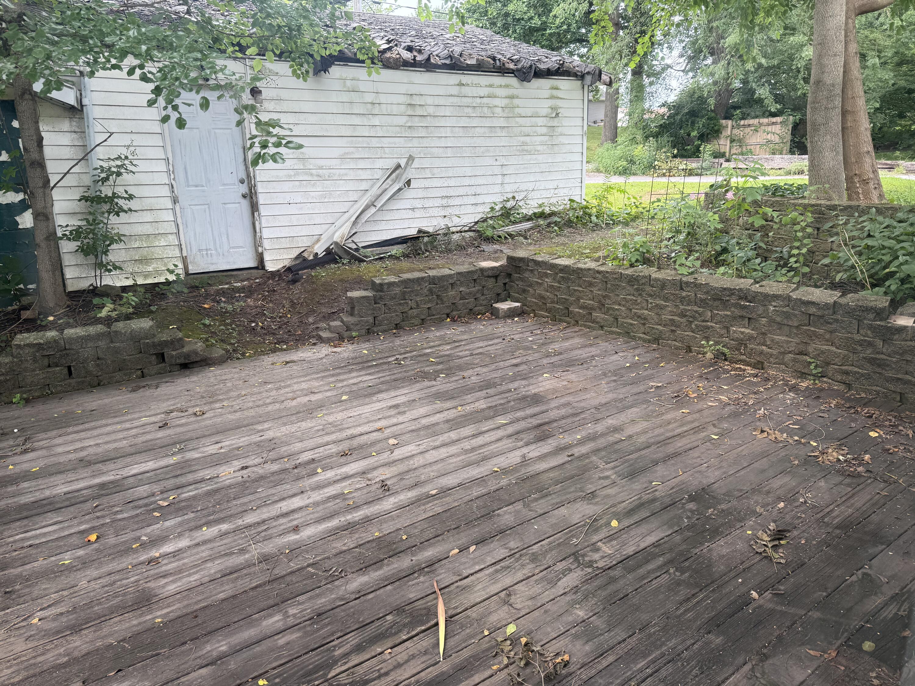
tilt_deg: -15.2
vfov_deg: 56.8
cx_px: 458
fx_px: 634
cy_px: 343
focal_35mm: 24
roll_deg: +1.2
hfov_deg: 71.6
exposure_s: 1/173
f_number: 1.78
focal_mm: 6.76
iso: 64
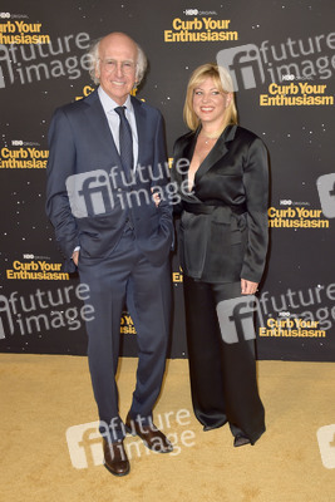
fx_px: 502
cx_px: 168
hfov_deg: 36.9
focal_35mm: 36
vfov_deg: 53.1
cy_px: 251
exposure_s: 1/250
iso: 320
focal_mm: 36
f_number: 7.1
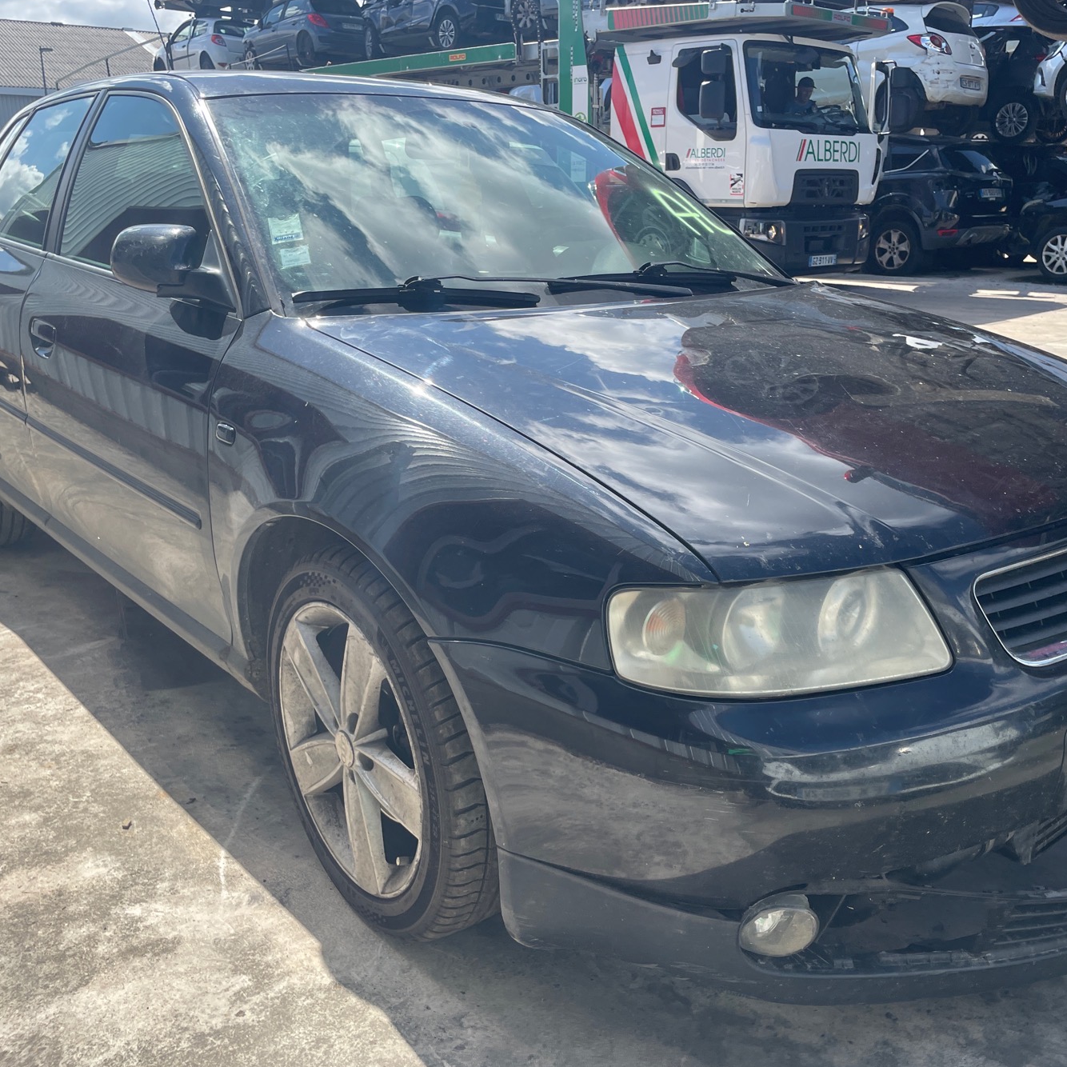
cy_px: 534
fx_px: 1081
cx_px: 579
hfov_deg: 52.5
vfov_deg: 52.5
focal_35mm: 31
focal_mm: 4.2
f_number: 1.6
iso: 32
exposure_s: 1/1667
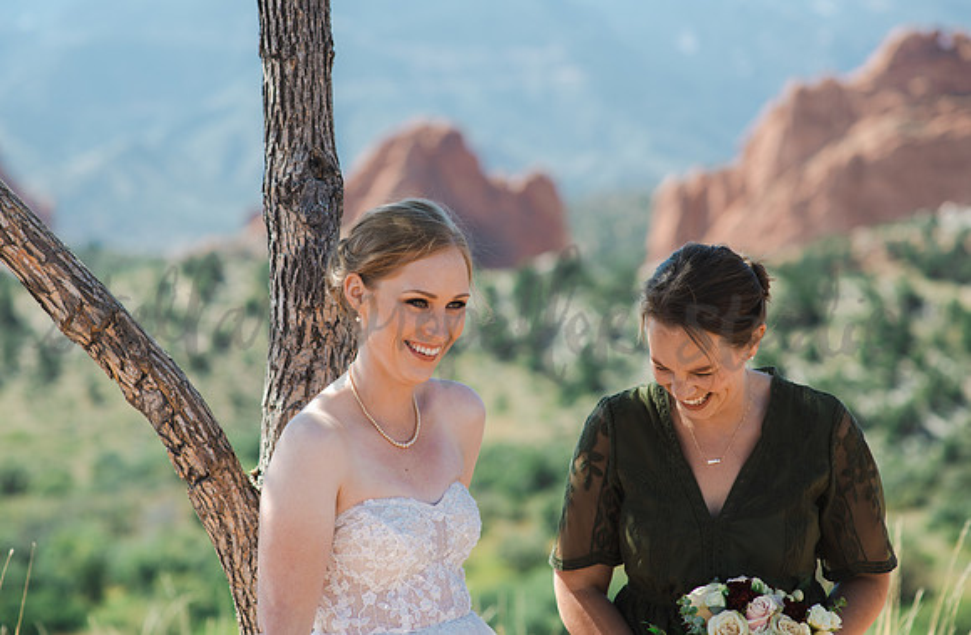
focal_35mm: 88
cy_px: 306
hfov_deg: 23.1
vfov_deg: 15.2
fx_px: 2370
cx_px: 468
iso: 100
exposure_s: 1/400
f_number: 3.2
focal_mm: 85
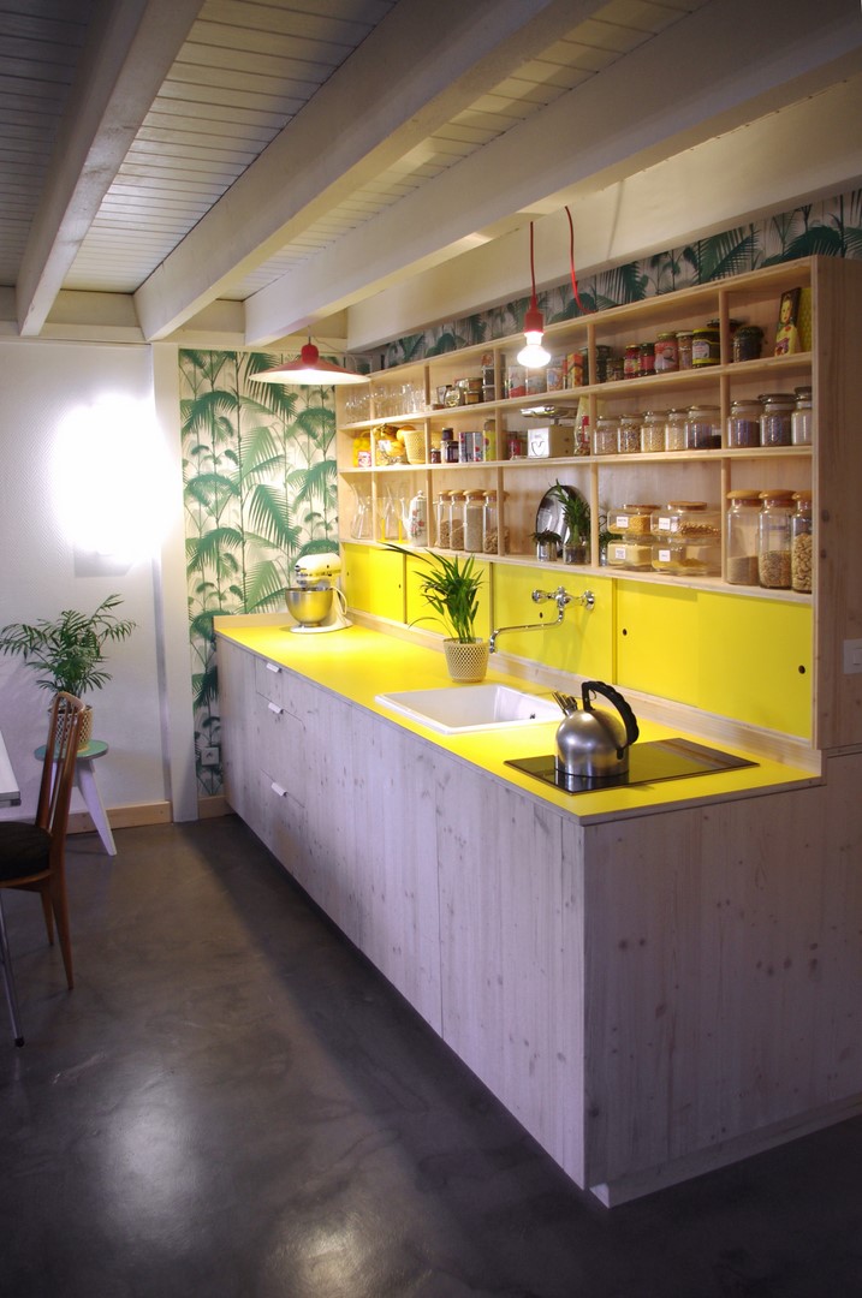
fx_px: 972
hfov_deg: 47.8
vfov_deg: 67.5
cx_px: 431
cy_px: 649
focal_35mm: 27
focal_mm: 18
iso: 400
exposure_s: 1/30
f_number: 3.5
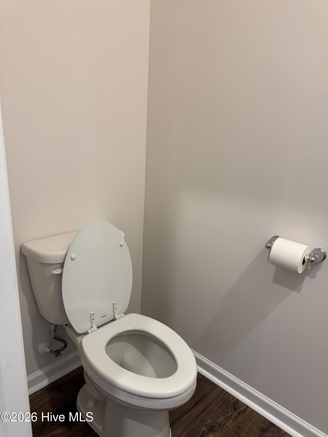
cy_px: 218
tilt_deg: -14.1
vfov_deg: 71.6
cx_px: 164
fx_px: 303
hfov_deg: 56.8
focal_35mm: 24
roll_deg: -1.5
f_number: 1.78
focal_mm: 6.76
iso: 125
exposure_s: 1/60
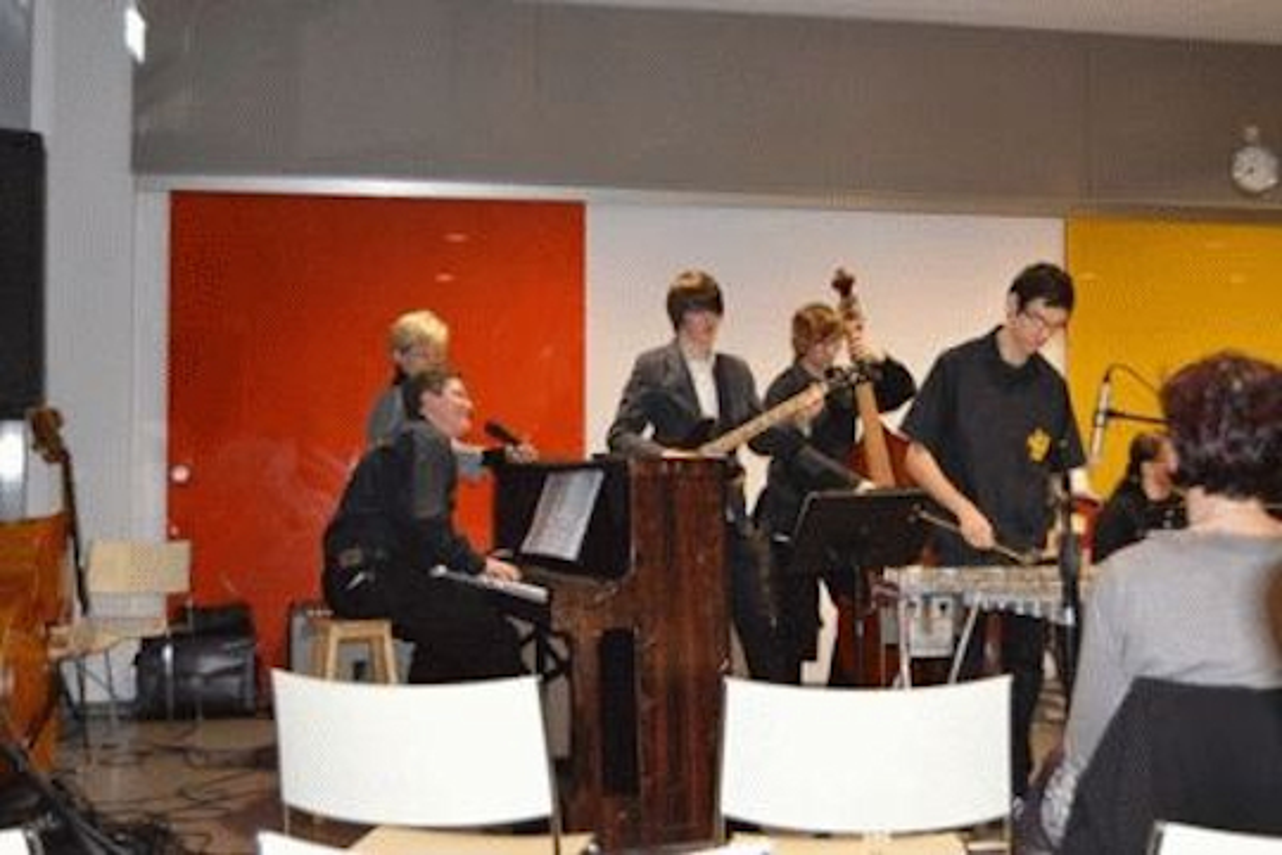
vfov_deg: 31.9
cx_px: 641
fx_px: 1496
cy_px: 428
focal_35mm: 42
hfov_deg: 46.4
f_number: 4
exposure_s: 1/60
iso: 3200
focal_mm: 28
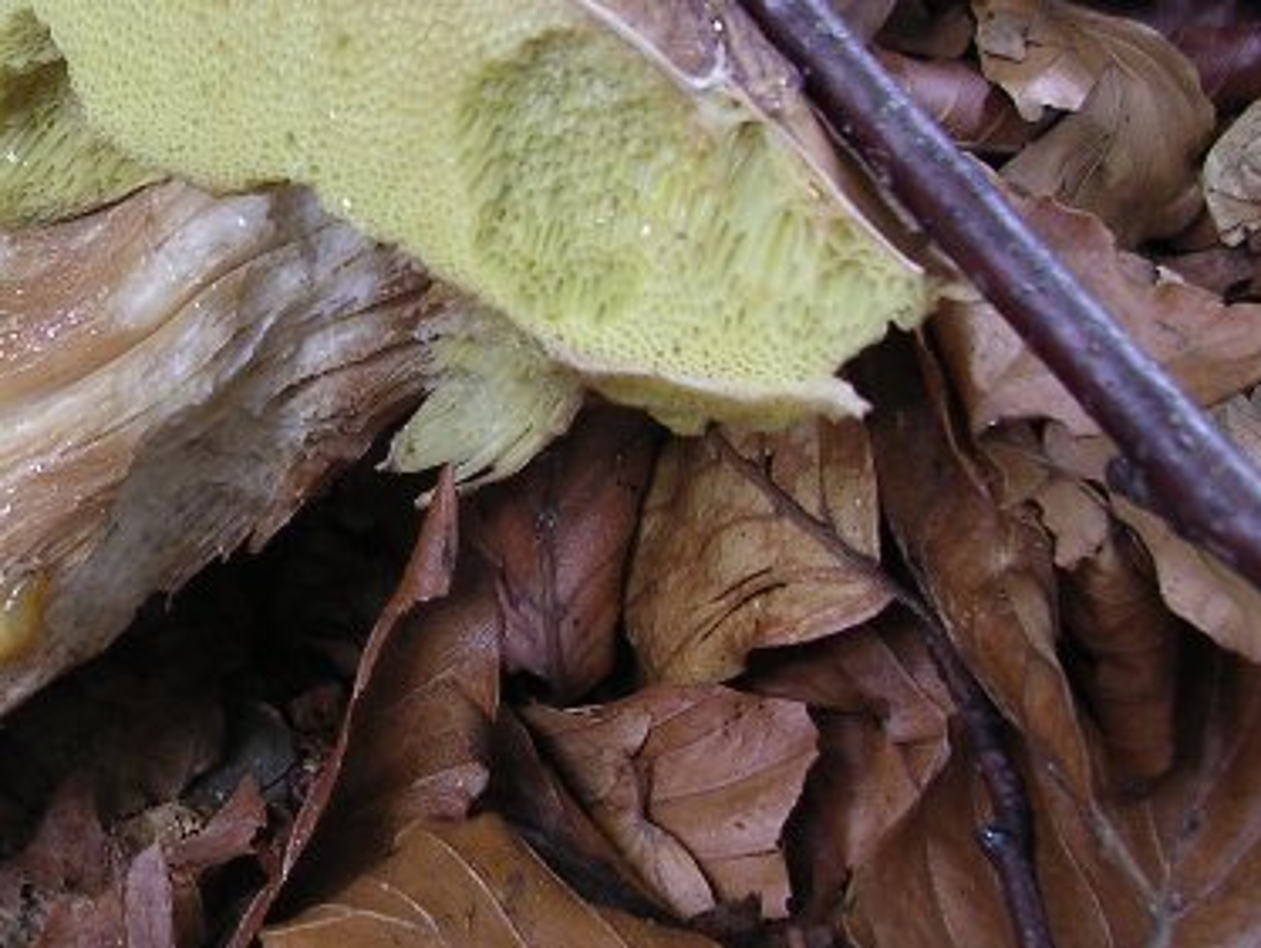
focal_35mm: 78
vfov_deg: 18.9
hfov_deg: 23.9
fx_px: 2843
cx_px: -3
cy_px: 324
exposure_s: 1/9.6
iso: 100
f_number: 2.8
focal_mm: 5.8
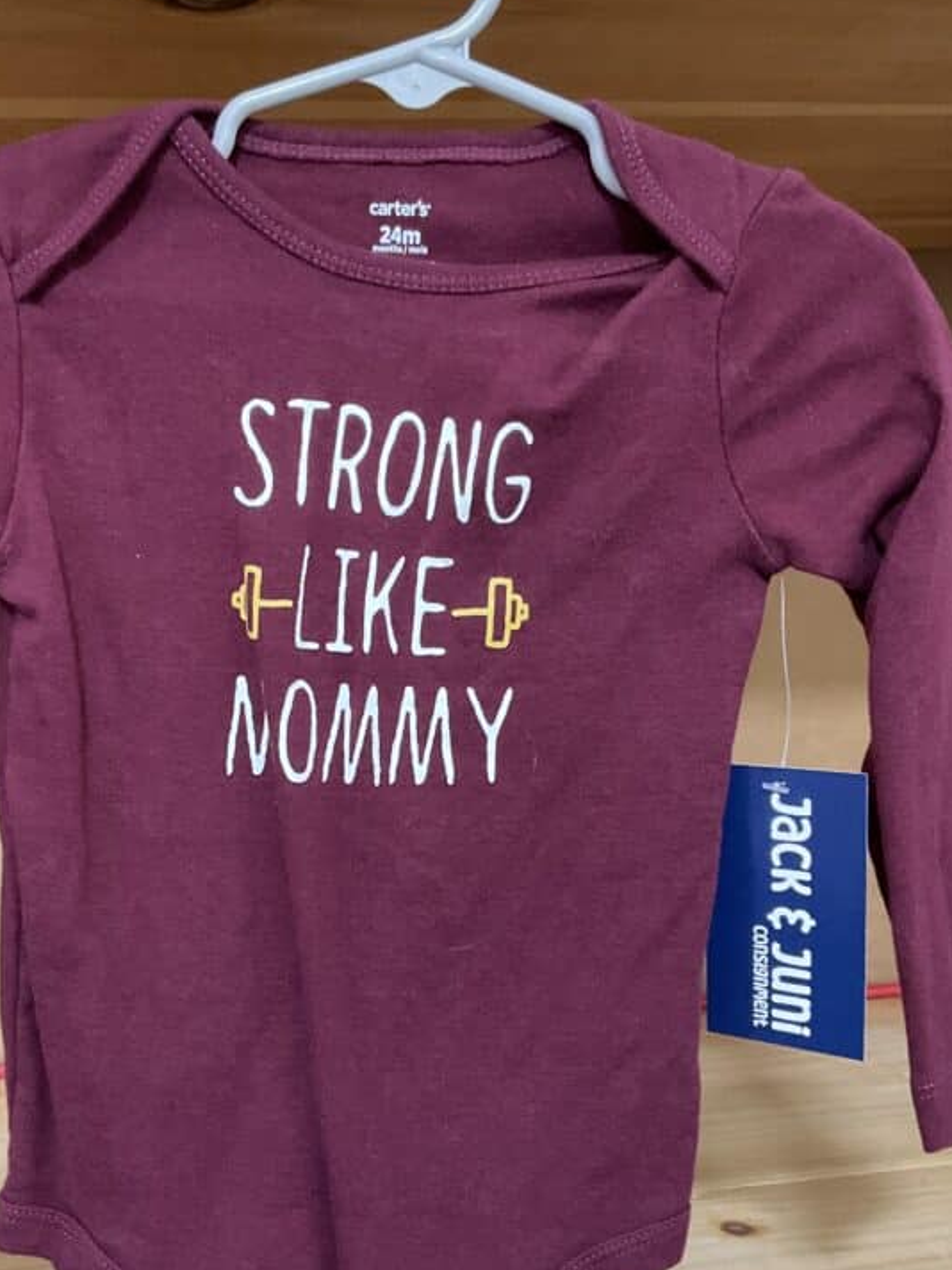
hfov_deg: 32.8
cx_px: 373
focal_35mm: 44
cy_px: 765
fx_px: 1613
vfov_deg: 42.7
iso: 320
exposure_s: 1/30
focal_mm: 3
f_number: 1.8
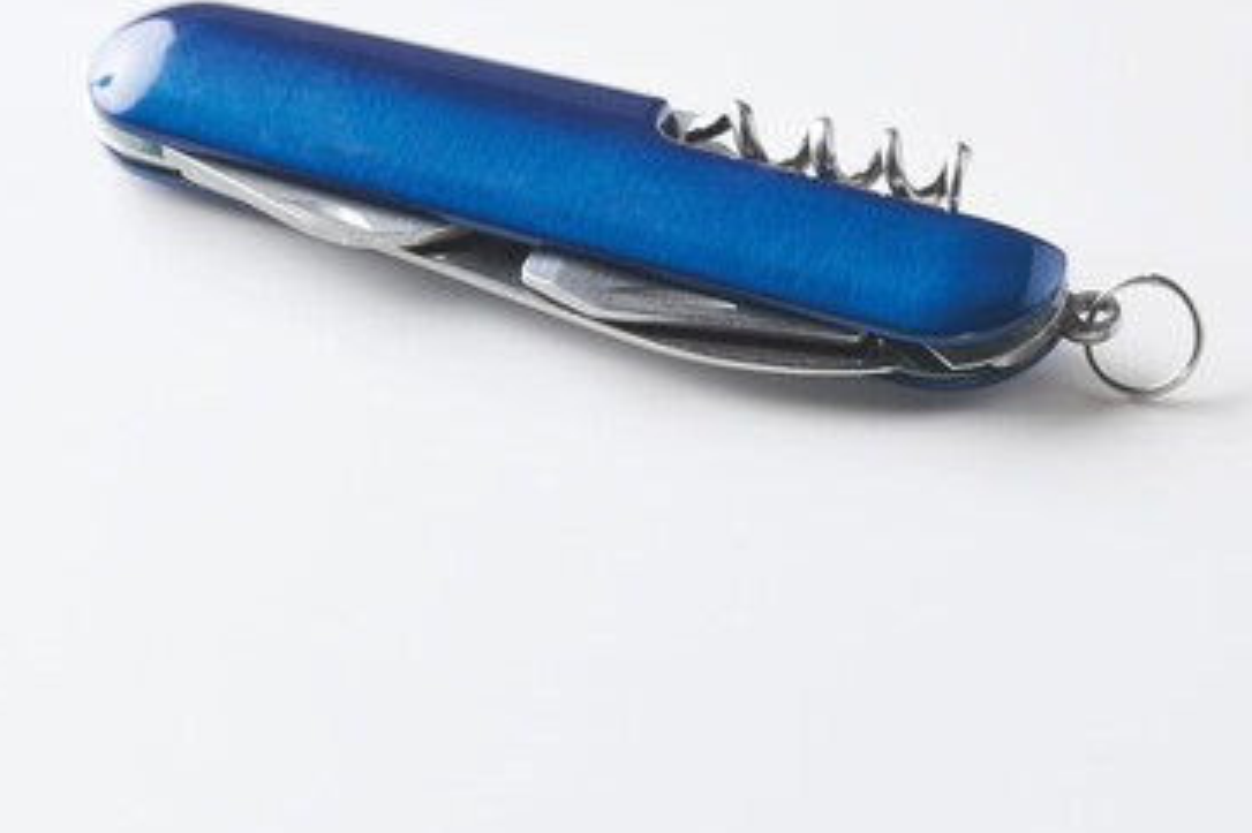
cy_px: 273
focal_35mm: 174
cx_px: 961
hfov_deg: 11.8
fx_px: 6048
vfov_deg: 7.9
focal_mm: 105
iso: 100
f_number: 18
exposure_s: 1/125
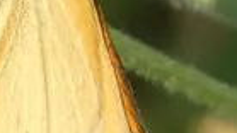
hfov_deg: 1.1
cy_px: -41
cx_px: -12
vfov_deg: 0.6
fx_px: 12561
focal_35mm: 2000
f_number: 5.6
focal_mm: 71.7
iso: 80
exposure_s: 1/200
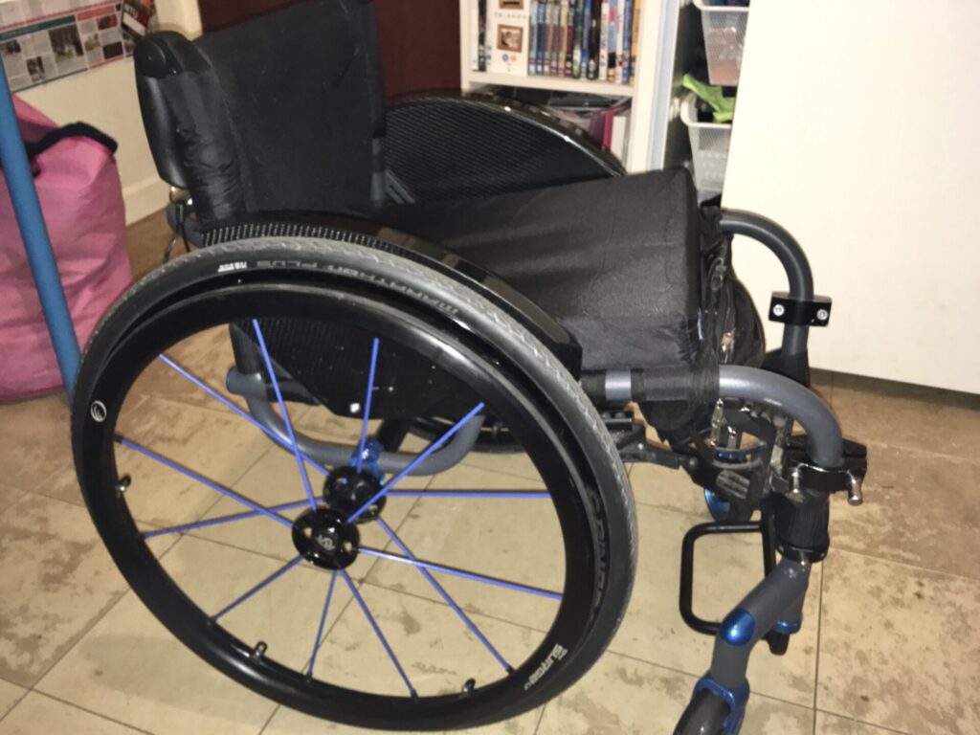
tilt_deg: -32.0
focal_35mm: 29
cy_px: 368
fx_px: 821
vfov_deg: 48.2
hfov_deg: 61.7
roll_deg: +1.8
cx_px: 490
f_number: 2.2
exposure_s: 1/17
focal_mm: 4.15
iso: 125
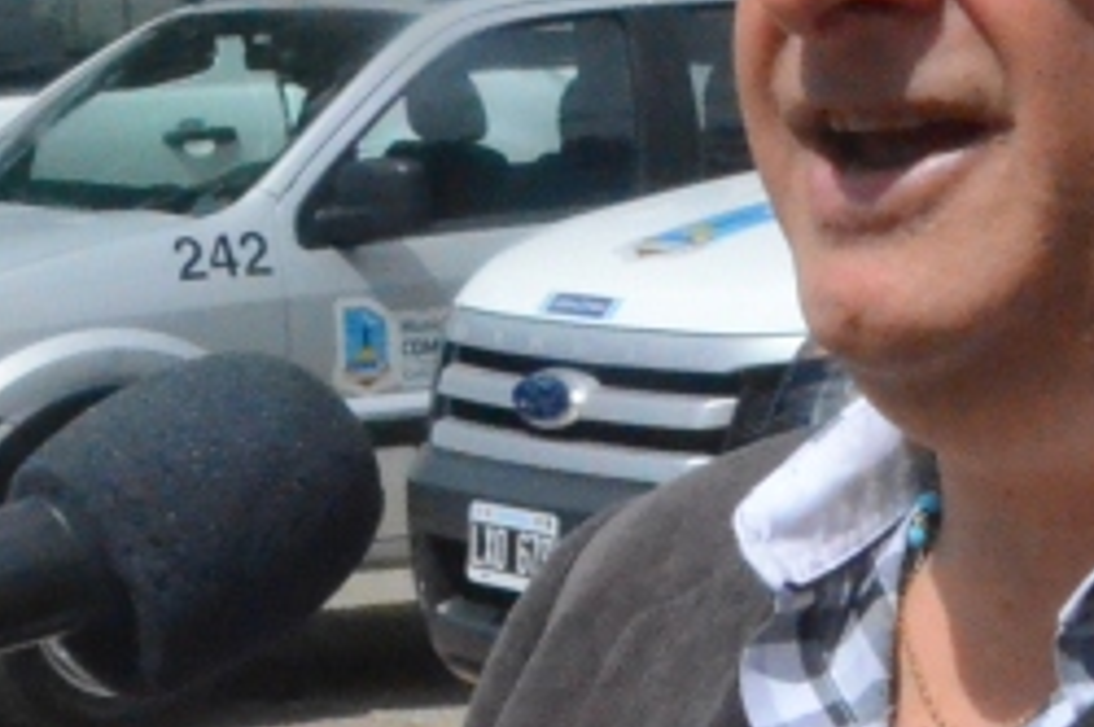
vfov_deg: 7.9
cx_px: -214
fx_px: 5220
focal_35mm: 172
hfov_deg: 11.7
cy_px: 96
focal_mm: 28
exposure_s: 1/2500
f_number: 25
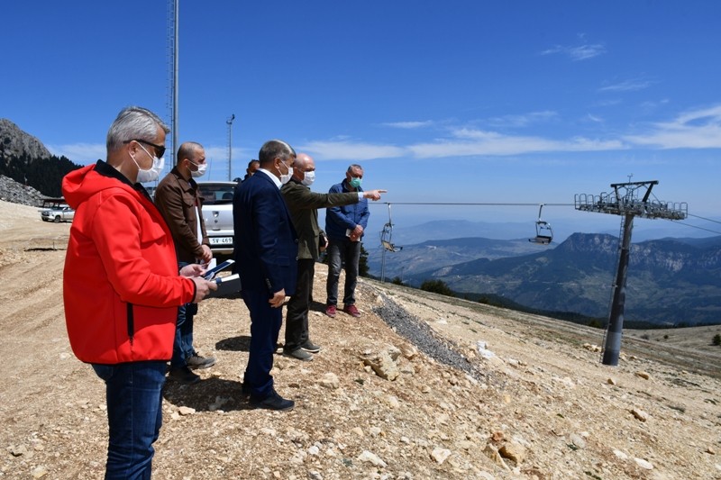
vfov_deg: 47.9
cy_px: 240
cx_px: 360
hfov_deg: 67.4
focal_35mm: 27
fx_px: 541
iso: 100
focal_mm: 18
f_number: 13
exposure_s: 1/250
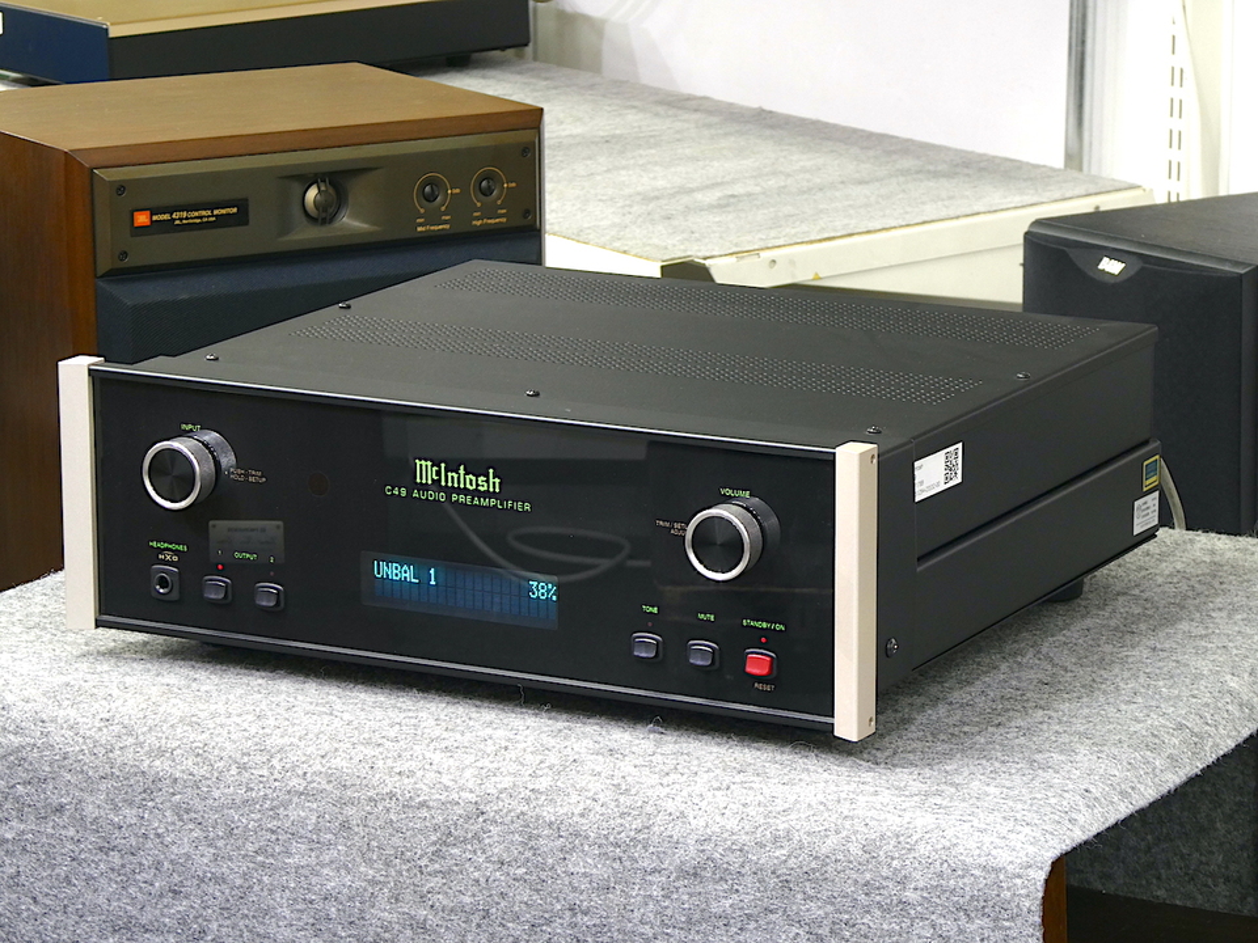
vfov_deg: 12.0
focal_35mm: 124
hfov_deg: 15.9
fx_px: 4506
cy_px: 472
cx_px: 629
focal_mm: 22.3
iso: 100
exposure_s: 1/2
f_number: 5.2
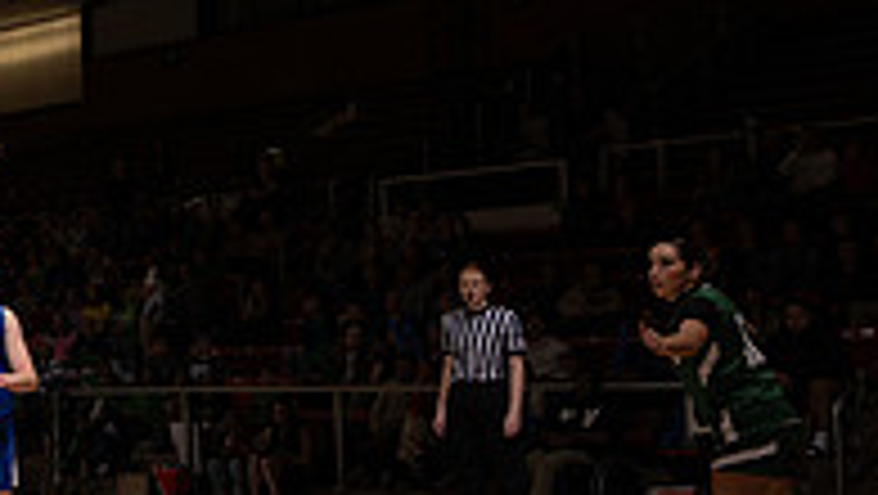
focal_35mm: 87
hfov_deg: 21.0
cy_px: 246
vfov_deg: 13.9
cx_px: -409
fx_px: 2027
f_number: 5
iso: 100
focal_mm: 24
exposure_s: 1/125
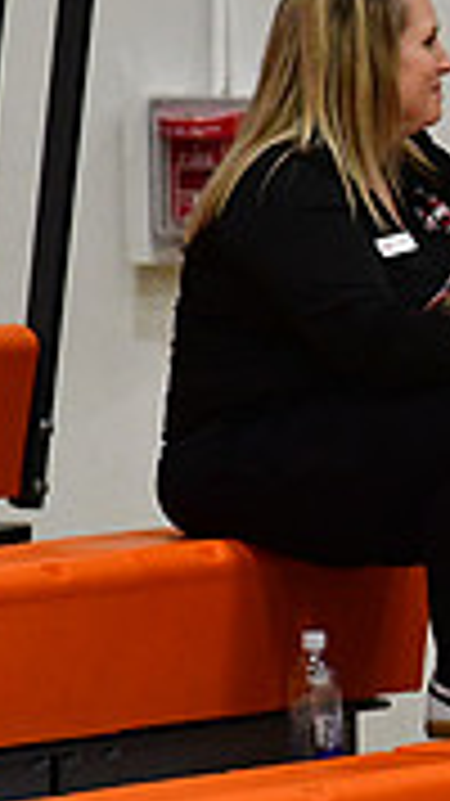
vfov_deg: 2.1
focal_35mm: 1025
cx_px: 1202
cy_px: 286
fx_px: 21764
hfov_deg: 1.2
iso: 4000
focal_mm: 200
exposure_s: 1/500
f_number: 4
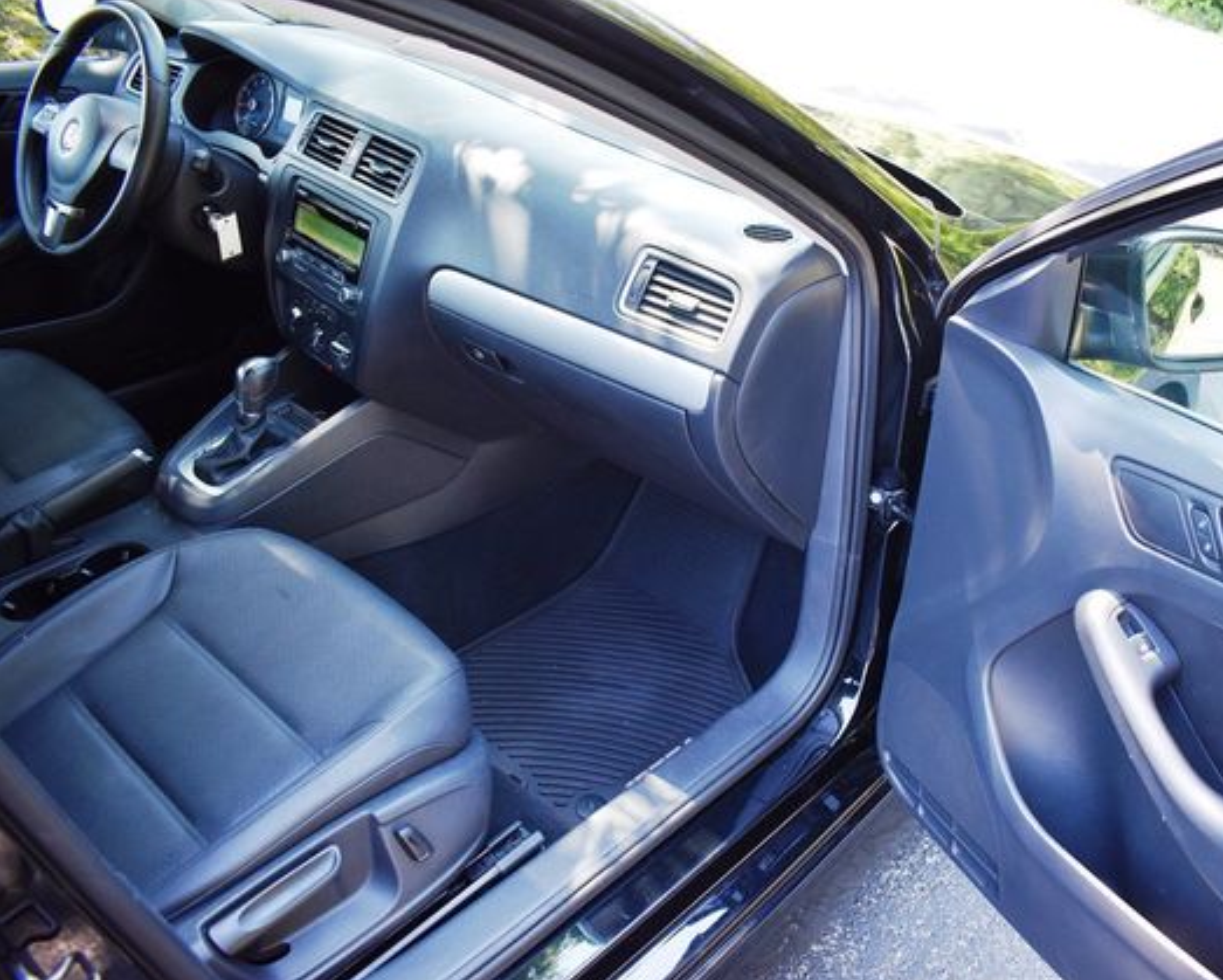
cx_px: 744
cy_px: 490
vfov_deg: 47.1
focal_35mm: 31
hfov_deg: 56.6
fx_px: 1123
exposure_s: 1/250
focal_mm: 18
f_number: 3.5
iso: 500
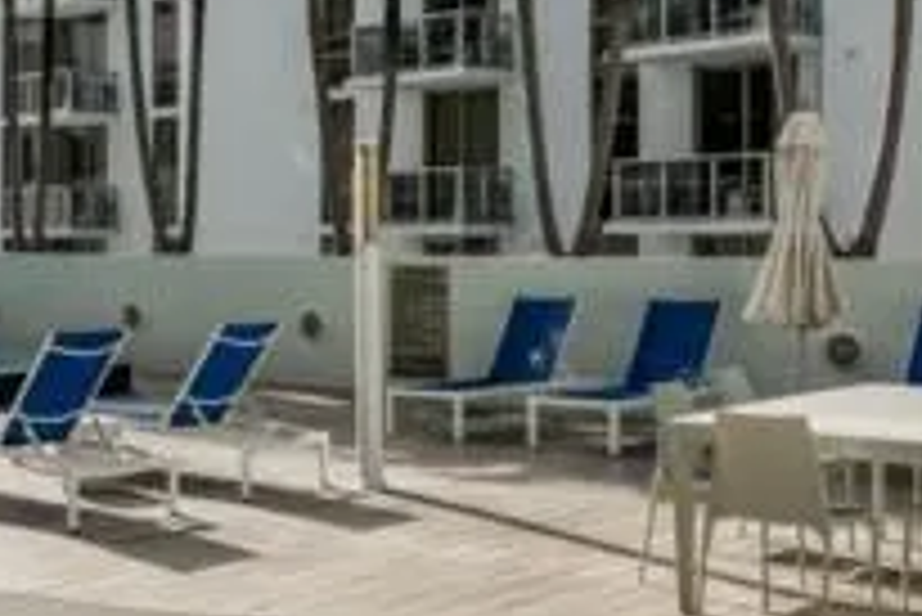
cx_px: 61
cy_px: 238
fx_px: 1483
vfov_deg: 23.4
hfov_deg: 32.5
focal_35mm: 58
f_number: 11
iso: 200
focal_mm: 18.6
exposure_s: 1/250
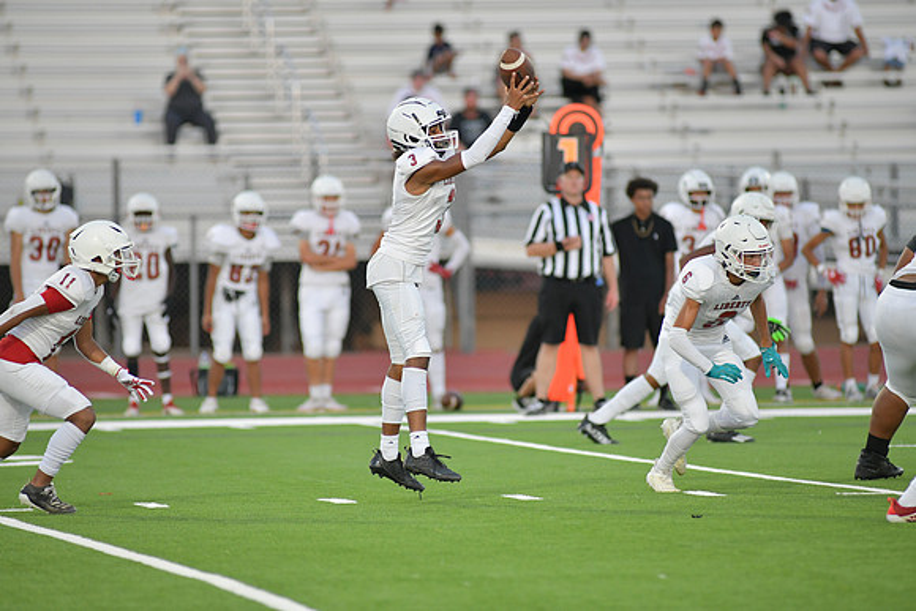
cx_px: 458
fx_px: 7635
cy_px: 306
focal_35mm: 300
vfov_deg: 4.6
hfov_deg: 6.9
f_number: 3.5
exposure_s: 1/1250
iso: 2000
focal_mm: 300
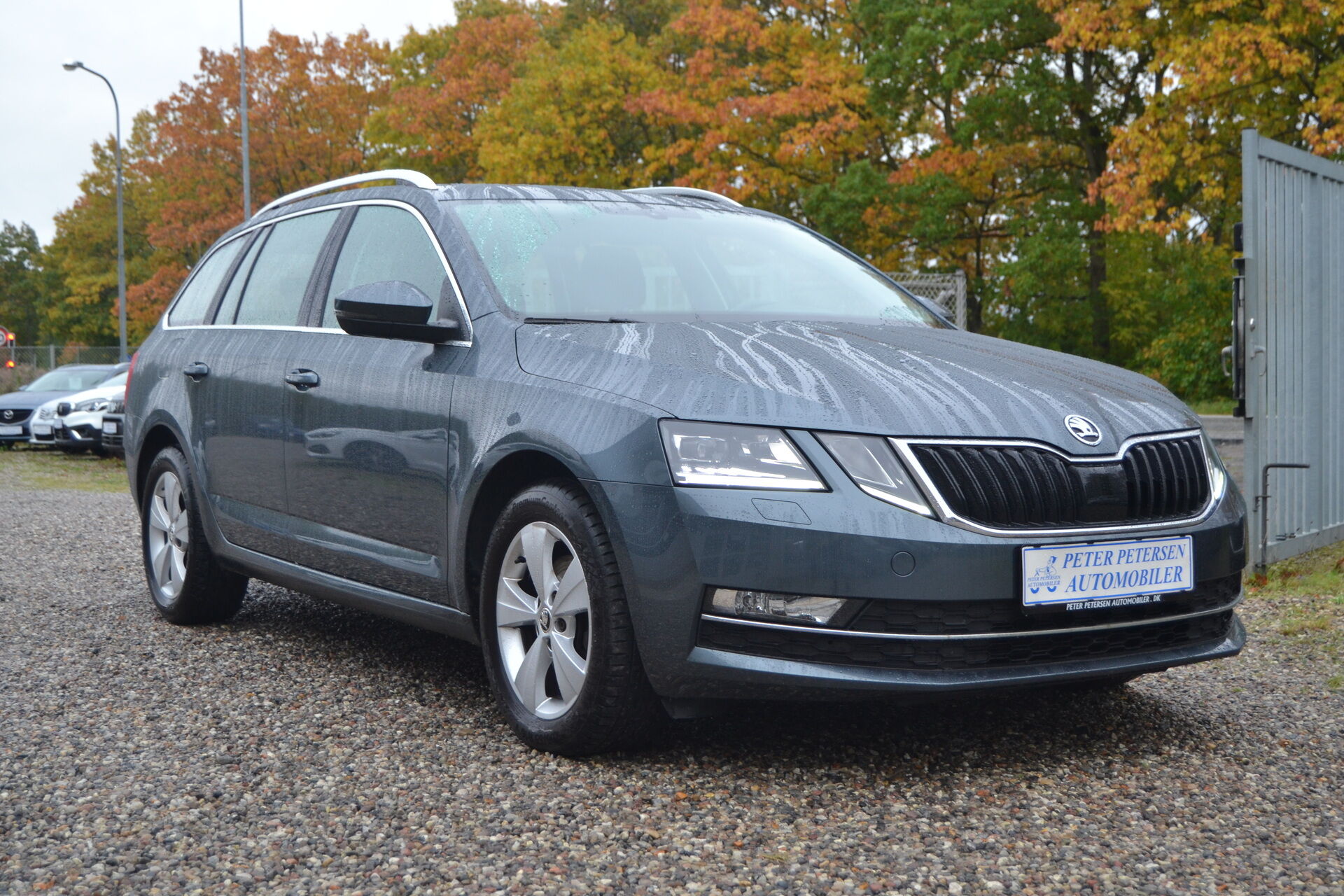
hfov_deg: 41.1
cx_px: 672
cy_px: 448
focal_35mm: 48
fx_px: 1792
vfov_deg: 28.1
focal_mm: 32
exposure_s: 1/100
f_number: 5
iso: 400
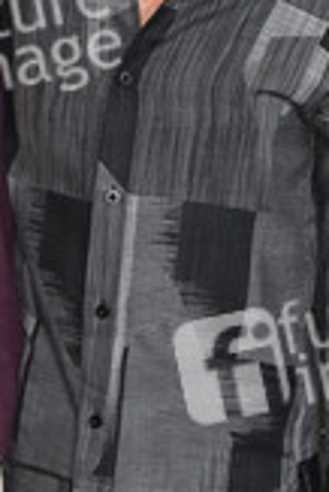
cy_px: 202
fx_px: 1272
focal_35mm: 93
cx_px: 54
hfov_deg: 14.6
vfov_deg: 21.9
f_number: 6.3
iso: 1000
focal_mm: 38
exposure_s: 1/250
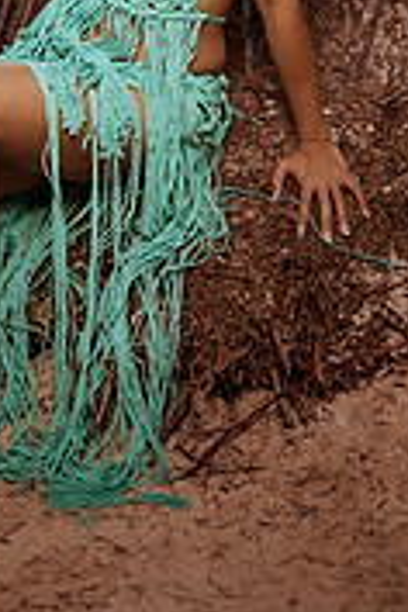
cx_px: 24
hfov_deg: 15.2
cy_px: -69
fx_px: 1513
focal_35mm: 89
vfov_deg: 21.6
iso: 50
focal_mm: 35
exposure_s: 1/1250
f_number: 1.8
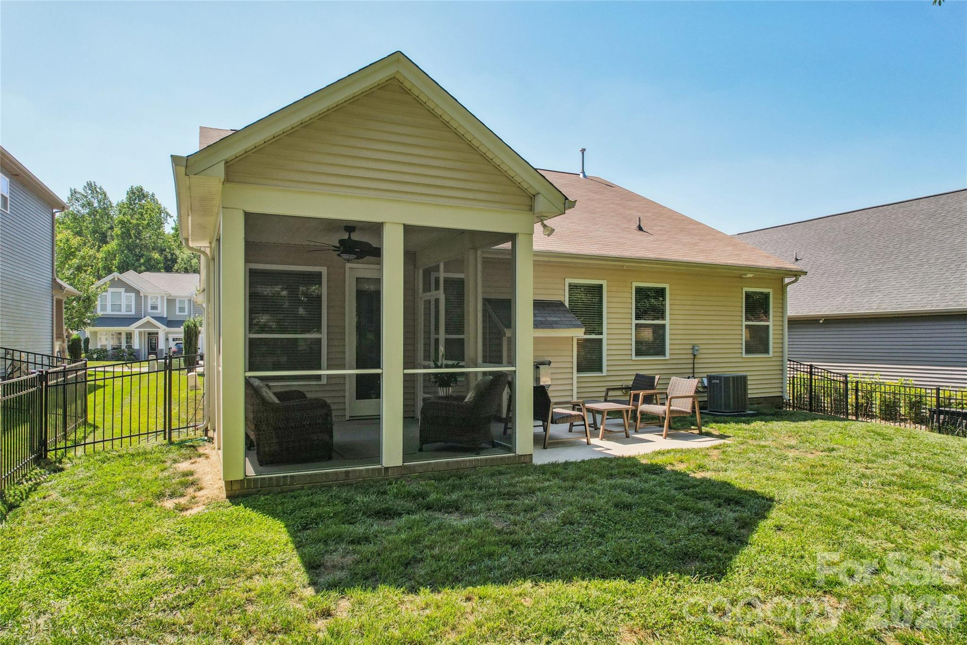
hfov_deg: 78.6
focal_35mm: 22
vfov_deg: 57.2
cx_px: 484
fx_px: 591
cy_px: 322
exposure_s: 1/200
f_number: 2.8
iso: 100
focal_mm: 8.4
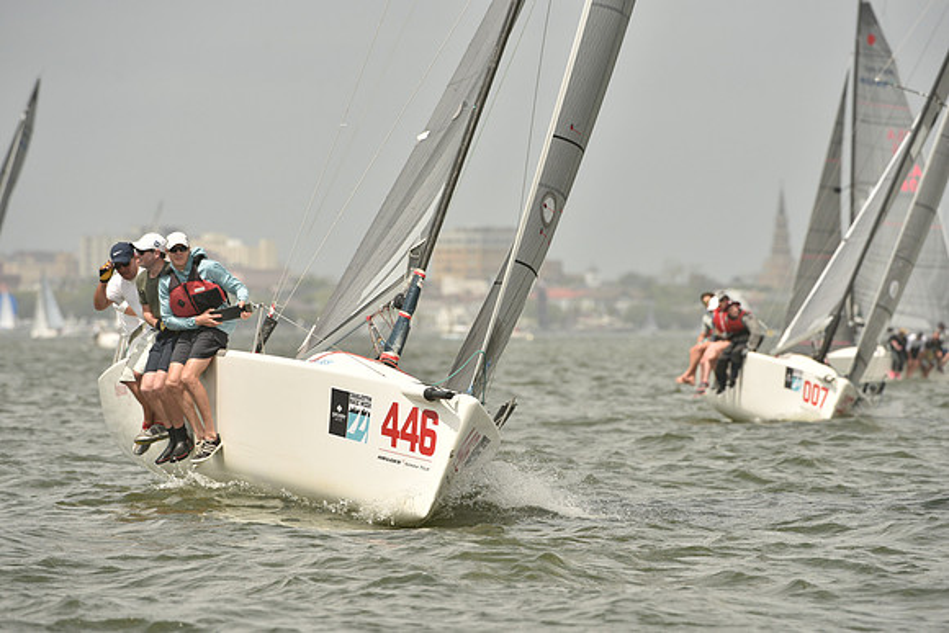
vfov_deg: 4.6
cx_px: 474
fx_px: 7910
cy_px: 316
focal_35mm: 300
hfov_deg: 6.9
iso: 320
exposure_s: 1/1250
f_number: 8
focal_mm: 300
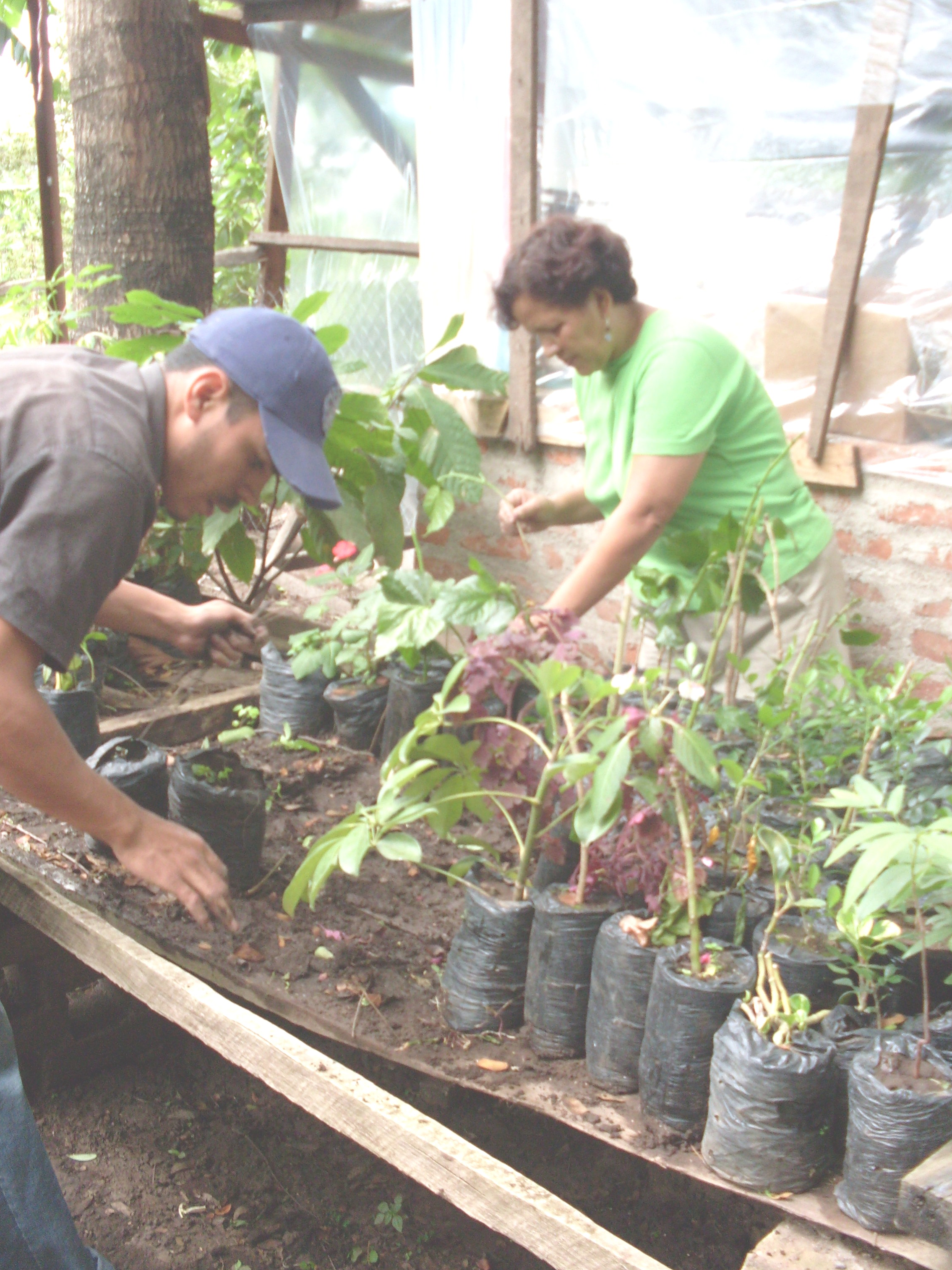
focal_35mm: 41
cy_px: 625
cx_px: 441
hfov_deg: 35.1
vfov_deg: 45.8
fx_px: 1503
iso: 80
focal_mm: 6.3
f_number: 2.8
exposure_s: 1/125
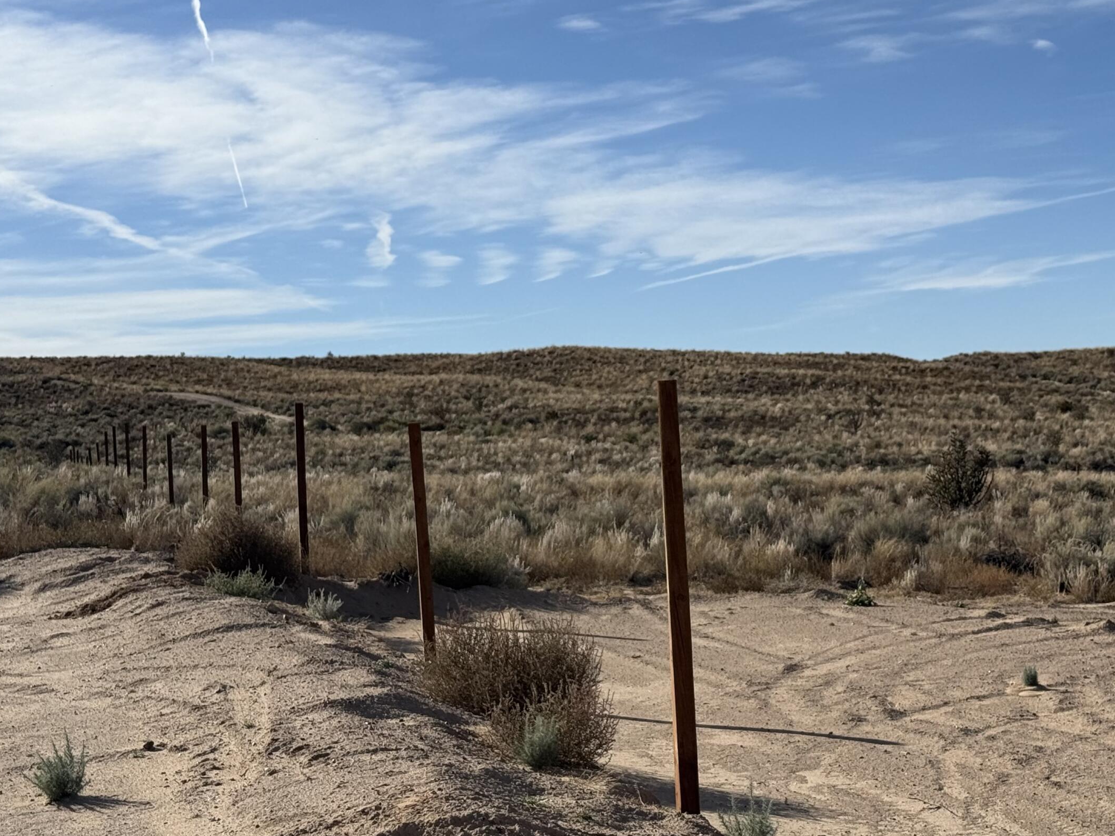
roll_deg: +3.5
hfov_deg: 28.5
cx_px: 684
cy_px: 310
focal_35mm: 68
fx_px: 2190
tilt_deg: +2.5
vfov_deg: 21.6
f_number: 1.78
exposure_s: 1/9901
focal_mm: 6.76
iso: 64
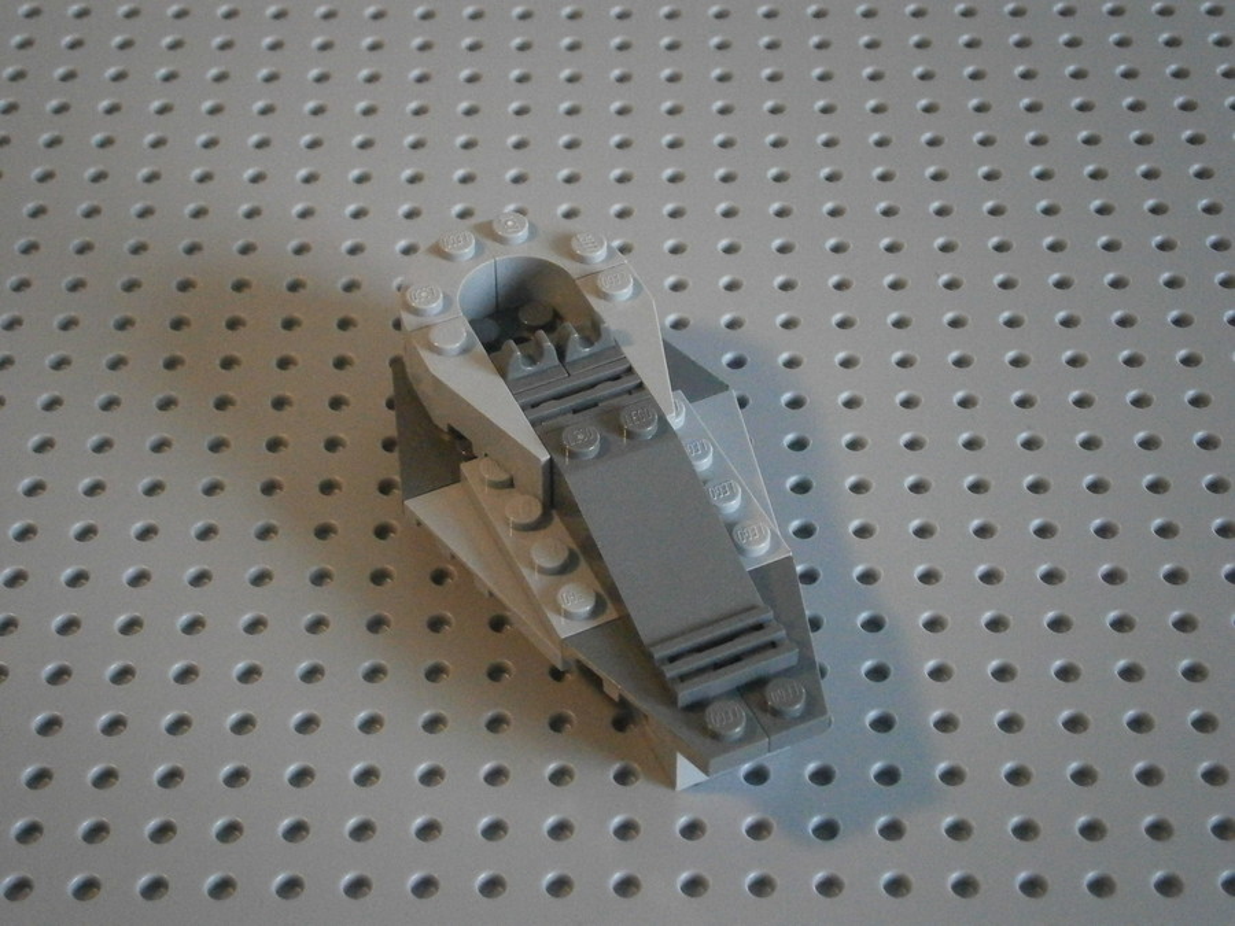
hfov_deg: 26.7
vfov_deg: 20.2
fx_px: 2604
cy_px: 463
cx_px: 618
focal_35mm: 73
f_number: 4.4
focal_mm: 13
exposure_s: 1/100
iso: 800
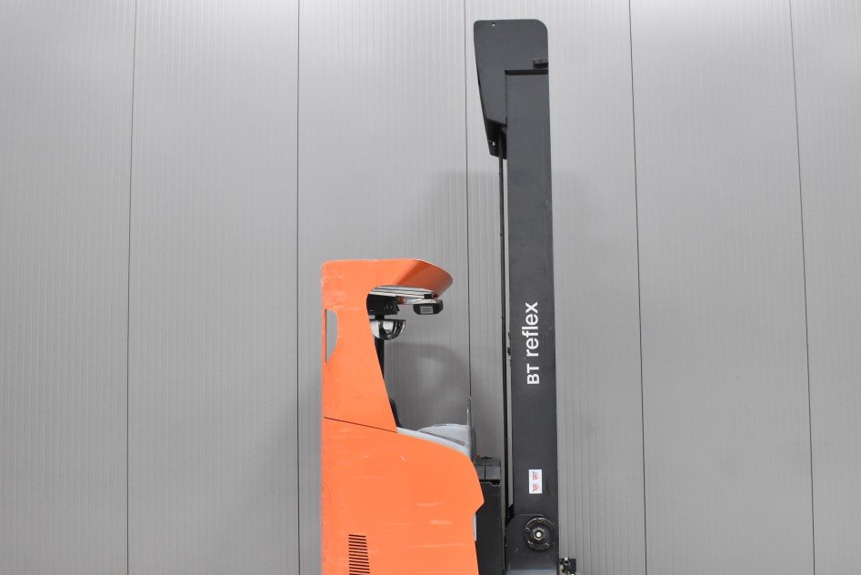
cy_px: 357
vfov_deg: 34.9
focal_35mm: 38
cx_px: 488
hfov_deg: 50.5
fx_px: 909
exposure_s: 1/30
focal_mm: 20
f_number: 5
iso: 1600
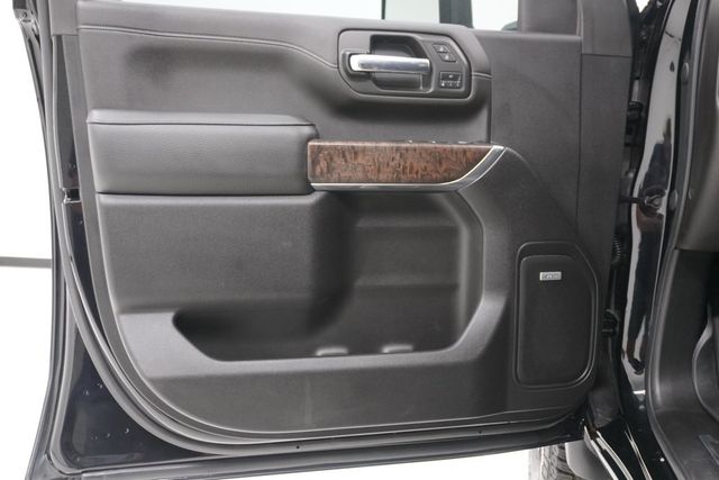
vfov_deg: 40.0
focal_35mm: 33
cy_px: 240
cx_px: 360
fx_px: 659
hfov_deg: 57.2
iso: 2500
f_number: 4
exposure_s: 1/160
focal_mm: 22
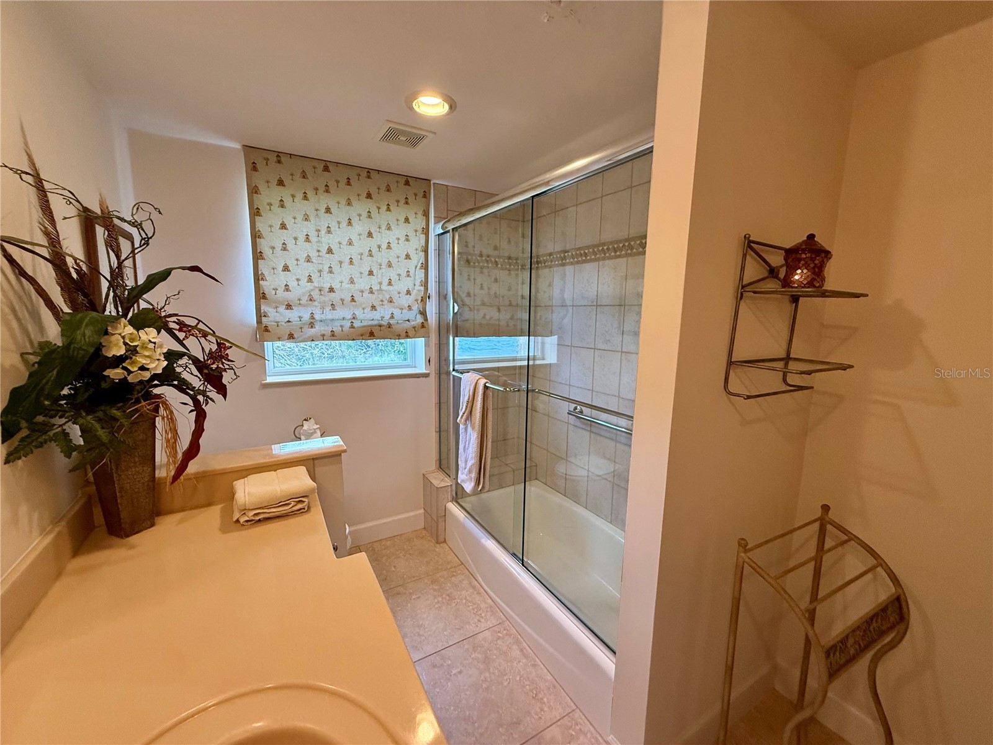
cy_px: 372
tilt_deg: -8.4
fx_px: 402
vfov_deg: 85.7
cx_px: 496
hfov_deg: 102.1
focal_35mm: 14
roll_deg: -1.1
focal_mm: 2.22
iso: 250
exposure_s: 1/120
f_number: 2.2
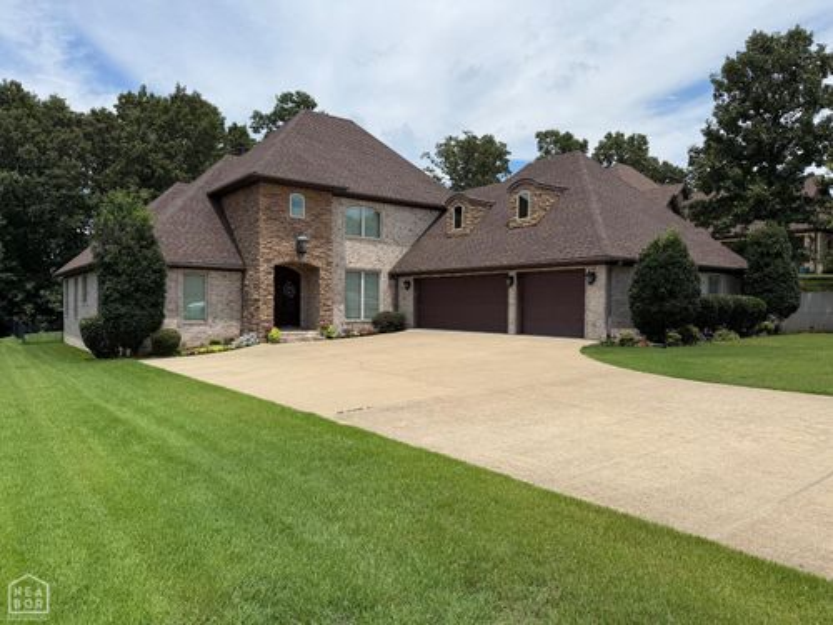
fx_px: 578
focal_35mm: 24
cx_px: 416
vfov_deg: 56.8
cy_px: 312
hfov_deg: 71.6
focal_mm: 6.76
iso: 80
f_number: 1.78
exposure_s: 1/6711
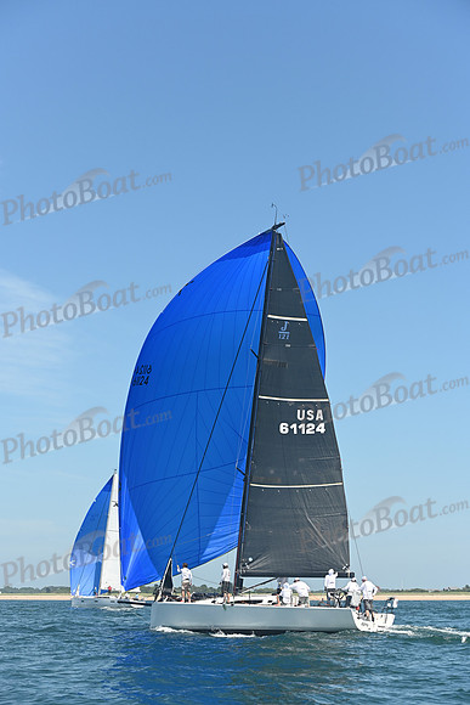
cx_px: 235
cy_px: 352
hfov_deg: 19.5
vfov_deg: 28.8
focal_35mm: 70
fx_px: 1370
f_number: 6.3
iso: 320
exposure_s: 1/1000
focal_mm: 70
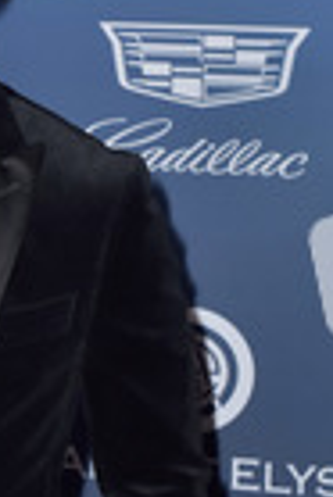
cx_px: -116
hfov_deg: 7.6
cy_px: 433
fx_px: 2463
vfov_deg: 11.5
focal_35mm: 178
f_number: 5.6
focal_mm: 62
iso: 250
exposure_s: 1/250
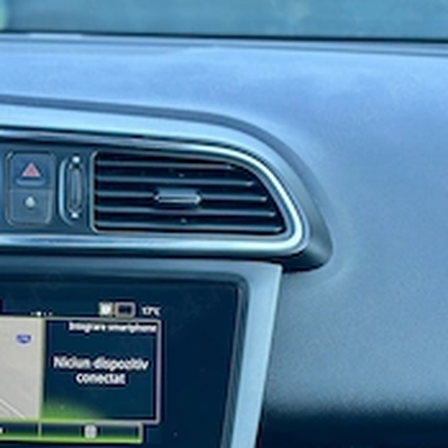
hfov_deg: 17.7
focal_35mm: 97
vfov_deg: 17.7
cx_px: 72
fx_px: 1420
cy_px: 371
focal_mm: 6.86
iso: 125
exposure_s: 1/91
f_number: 1.78
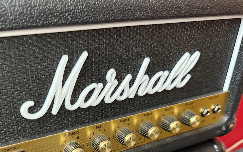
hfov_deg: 47.5
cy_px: 135
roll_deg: -1.4
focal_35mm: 41
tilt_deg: -28.7
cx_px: 81
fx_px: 271
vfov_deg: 30.0
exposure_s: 1/40
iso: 1000
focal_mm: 6.76
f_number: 1.78
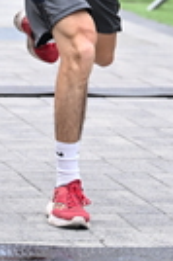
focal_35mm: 288
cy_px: -117
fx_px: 2081
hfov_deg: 4.8
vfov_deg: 7.1
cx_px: 81
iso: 1250
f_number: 2.8
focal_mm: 70
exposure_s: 1/1600
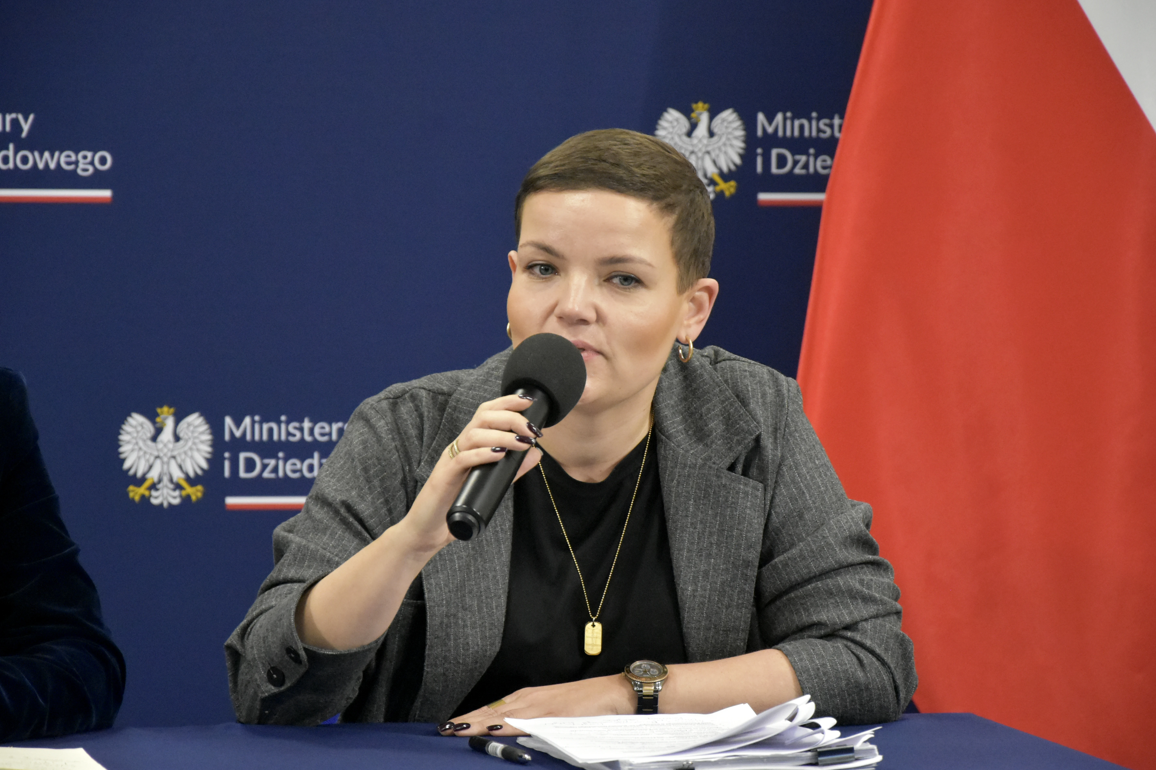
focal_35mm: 165
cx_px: 580
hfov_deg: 12.5
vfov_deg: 8.3
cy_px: 396
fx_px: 5283
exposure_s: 1/250
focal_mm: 105
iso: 5600
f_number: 5.6
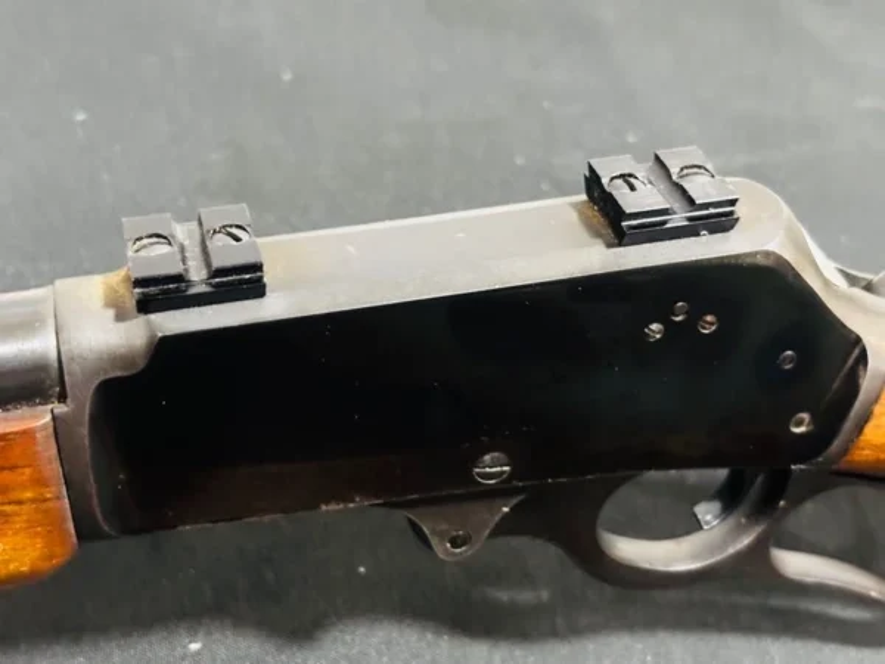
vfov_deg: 28.0
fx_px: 1329
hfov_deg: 36.8
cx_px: 442
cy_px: 332
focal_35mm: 52
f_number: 1.6
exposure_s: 1/20
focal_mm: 5.96
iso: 400
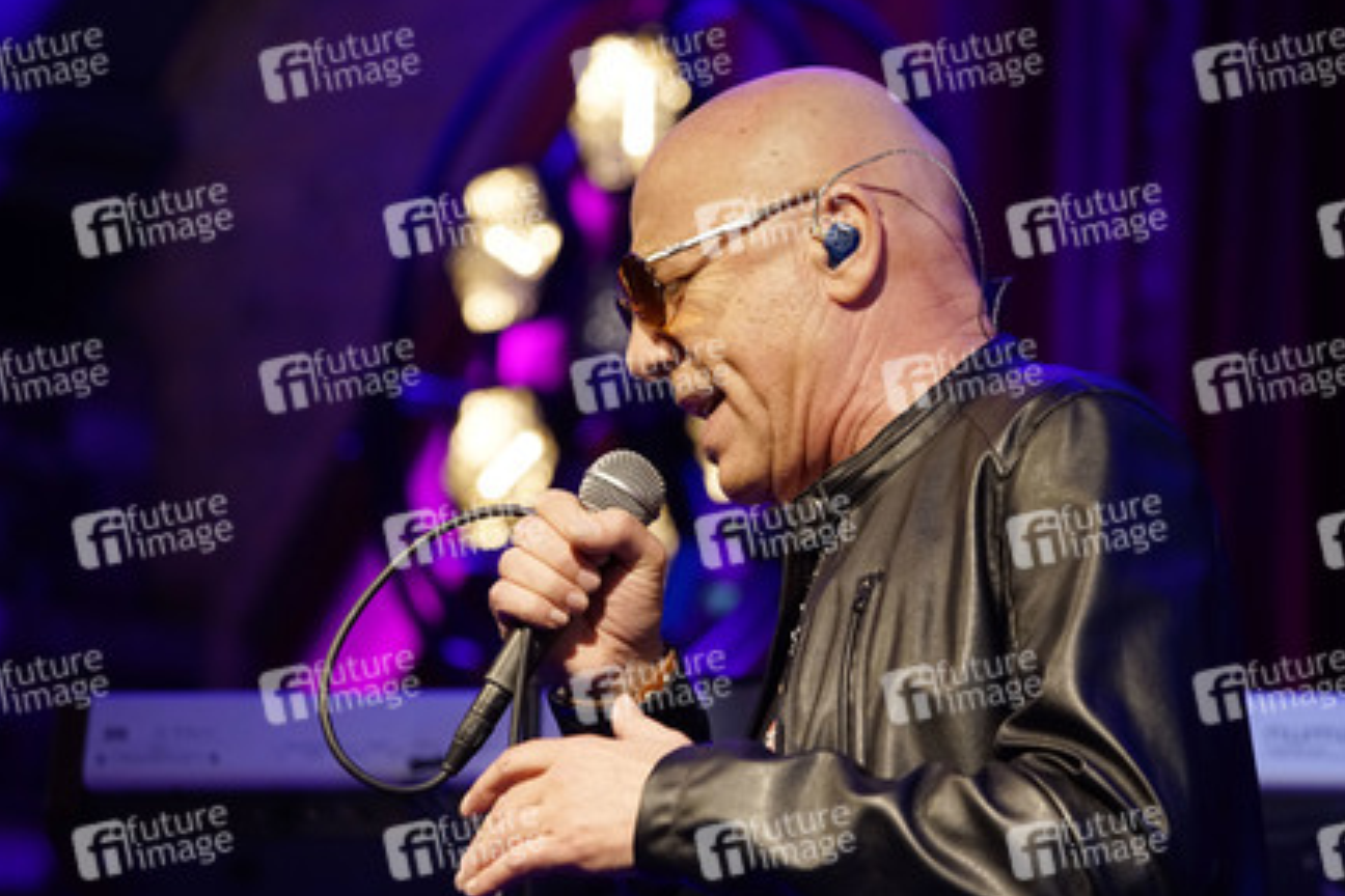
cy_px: 454
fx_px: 7285
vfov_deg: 7.0
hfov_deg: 10.5
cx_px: 693
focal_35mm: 195
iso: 3200
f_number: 4.5
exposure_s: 1/125
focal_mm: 187
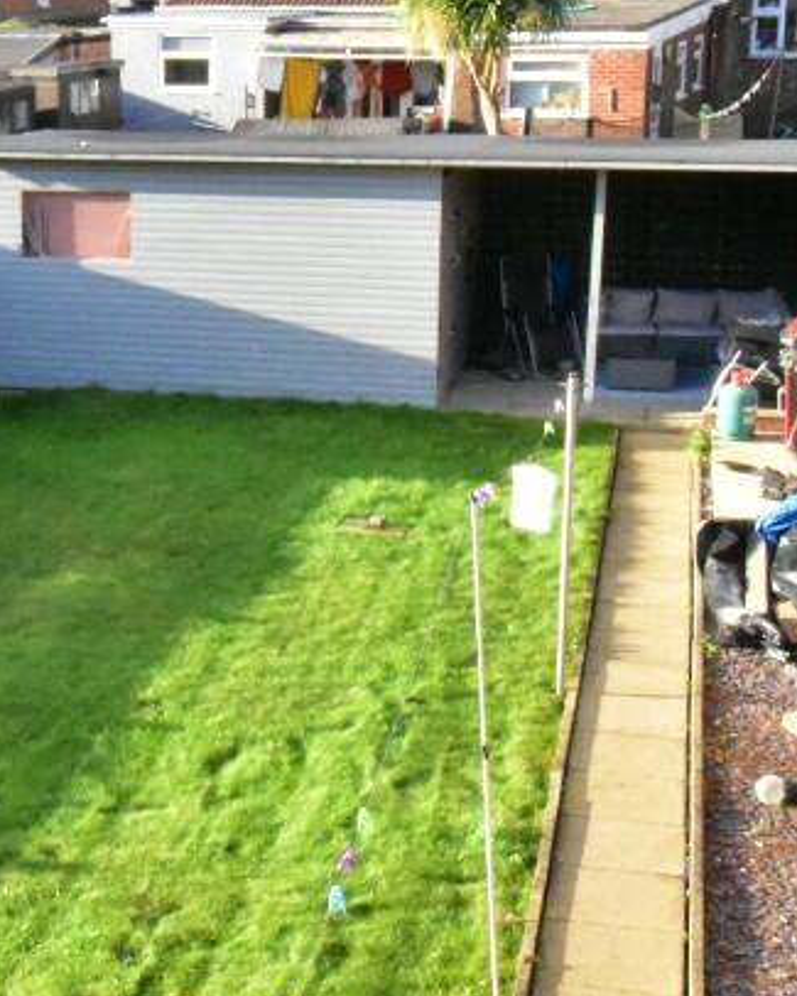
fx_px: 2093
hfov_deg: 21.1
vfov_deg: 26.8
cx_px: 71
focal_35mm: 71
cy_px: 482
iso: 8000
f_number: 29
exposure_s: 1/200
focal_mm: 20
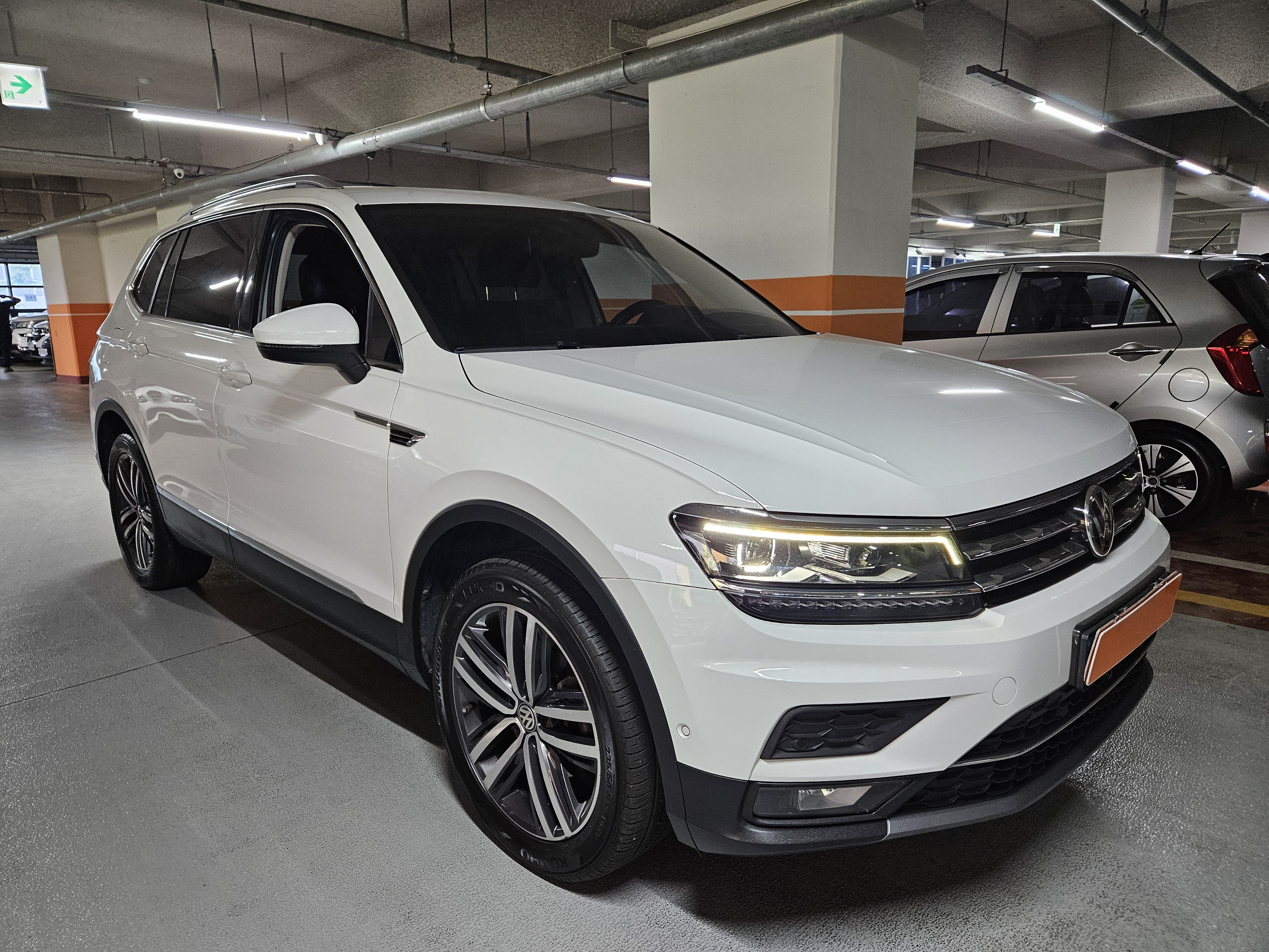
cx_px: 634
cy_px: 476
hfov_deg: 73.9
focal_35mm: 23
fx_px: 843
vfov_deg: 58.9
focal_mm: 5.4
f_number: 1.8
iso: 320
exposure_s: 1/120
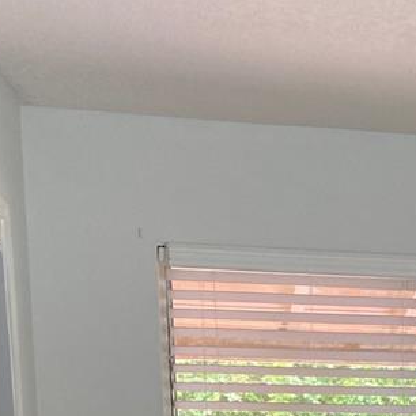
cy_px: 661
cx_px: 526
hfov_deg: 18.1
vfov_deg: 17.1
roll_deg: -0.4
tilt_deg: -9.0
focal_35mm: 90
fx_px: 1224
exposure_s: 1/101
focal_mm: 4.25
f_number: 1.8
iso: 125
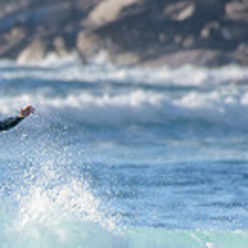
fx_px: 18756
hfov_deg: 0.8
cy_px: 257
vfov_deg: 0.8
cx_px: -178
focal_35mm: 2314
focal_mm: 500
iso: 560
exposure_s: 1/2000
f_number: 5.6
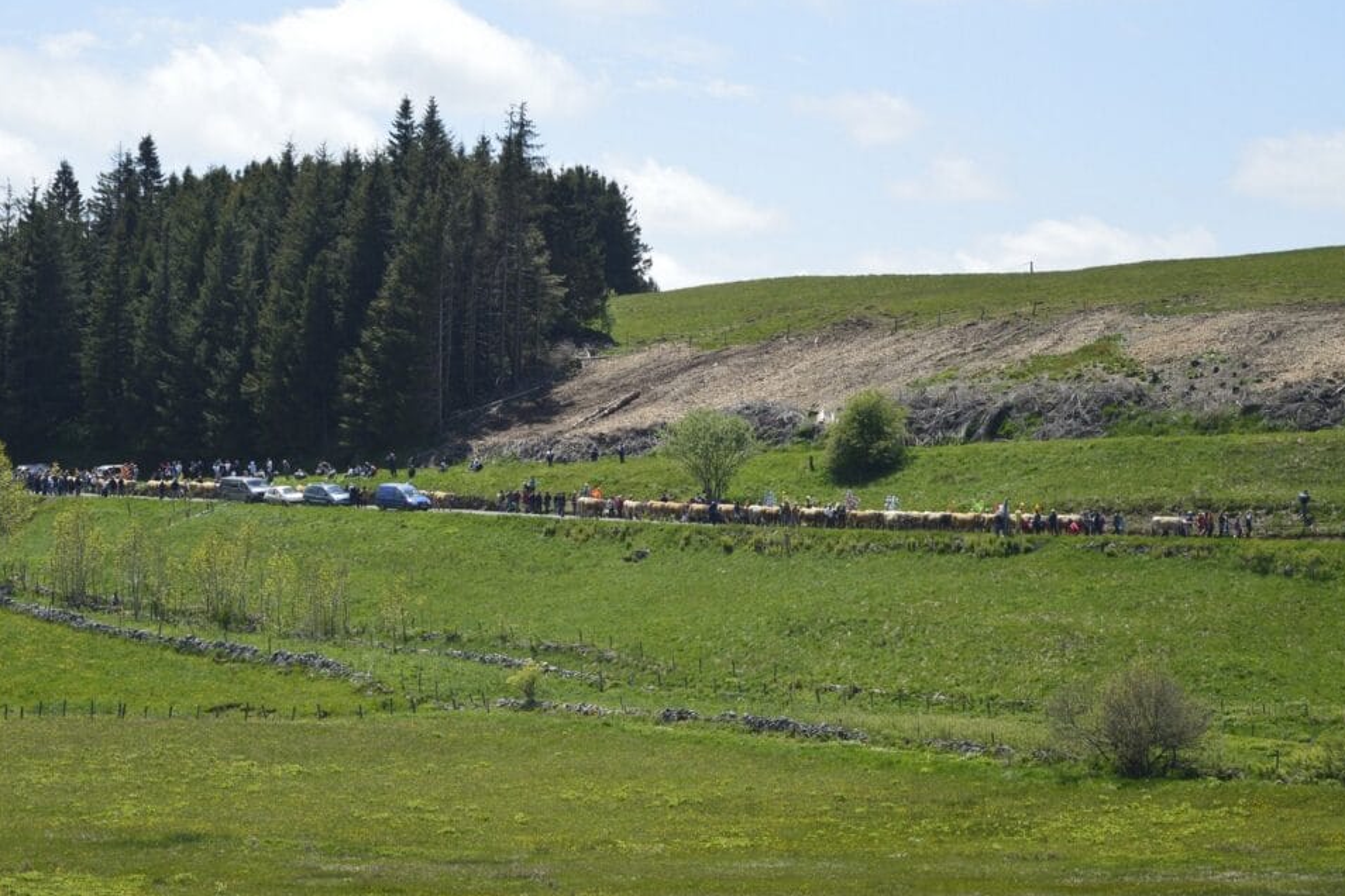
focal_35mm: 89
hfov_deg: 23.0
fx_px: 3308
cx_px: 643
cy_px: 453
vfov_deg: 15.4
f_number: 5.6
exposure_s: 1/320
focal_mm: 55
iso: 100
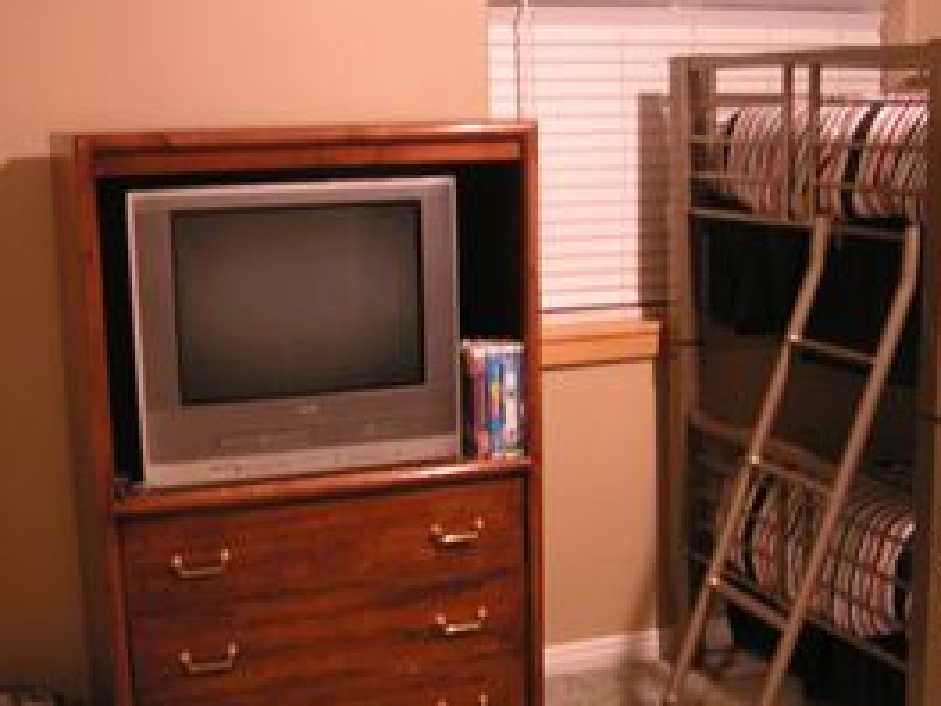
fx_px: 1441
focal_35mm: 53
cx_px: 478
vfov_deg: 27.5
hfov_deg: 36.2
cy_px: 399
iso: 200
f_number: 2.8
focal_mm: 5.8
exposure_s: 1/3
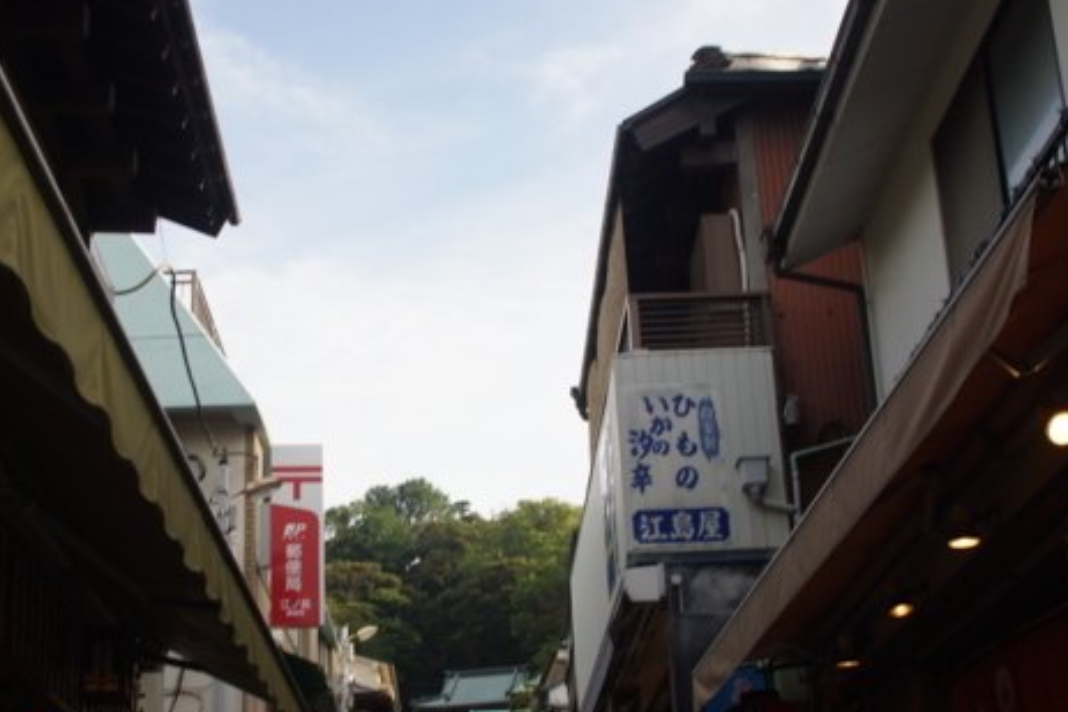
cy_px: 457
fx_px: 1691
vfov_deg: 23.7
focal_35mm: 57
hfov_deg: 34.9
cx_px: 431
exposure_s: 1/160
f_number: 6.3
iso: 100
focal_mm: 22
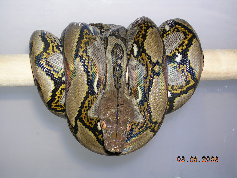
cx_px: 118
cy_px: 89
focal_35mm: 53
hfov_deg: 36.2
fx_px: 363
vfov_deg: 27.5
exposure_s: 1/60.1
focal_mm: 8
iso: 50
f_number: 3.2
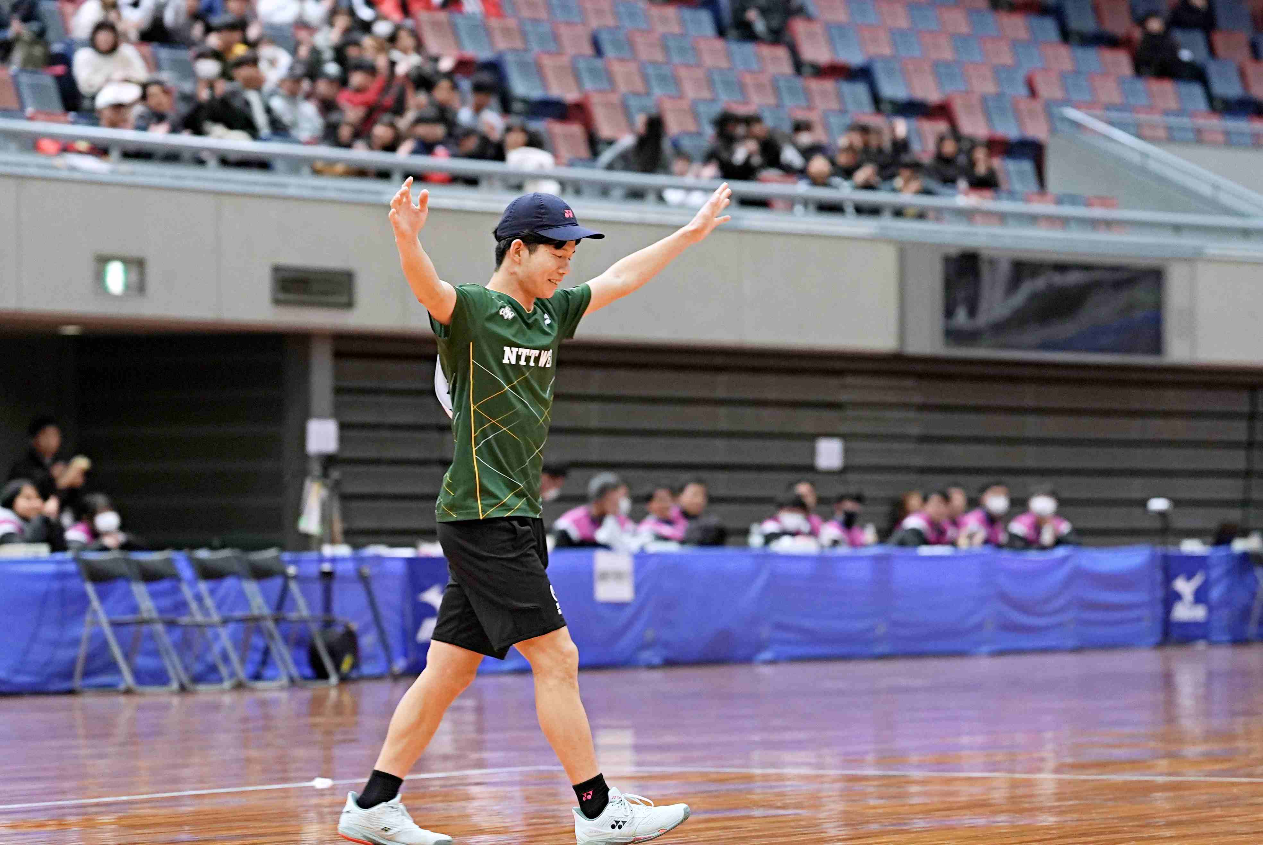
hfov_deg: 11.8
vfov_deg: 7.9
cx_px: 632
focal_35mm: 174
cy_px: 422
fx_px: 6110
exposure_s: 1/400
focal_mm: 116
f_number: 2.8
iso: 1600
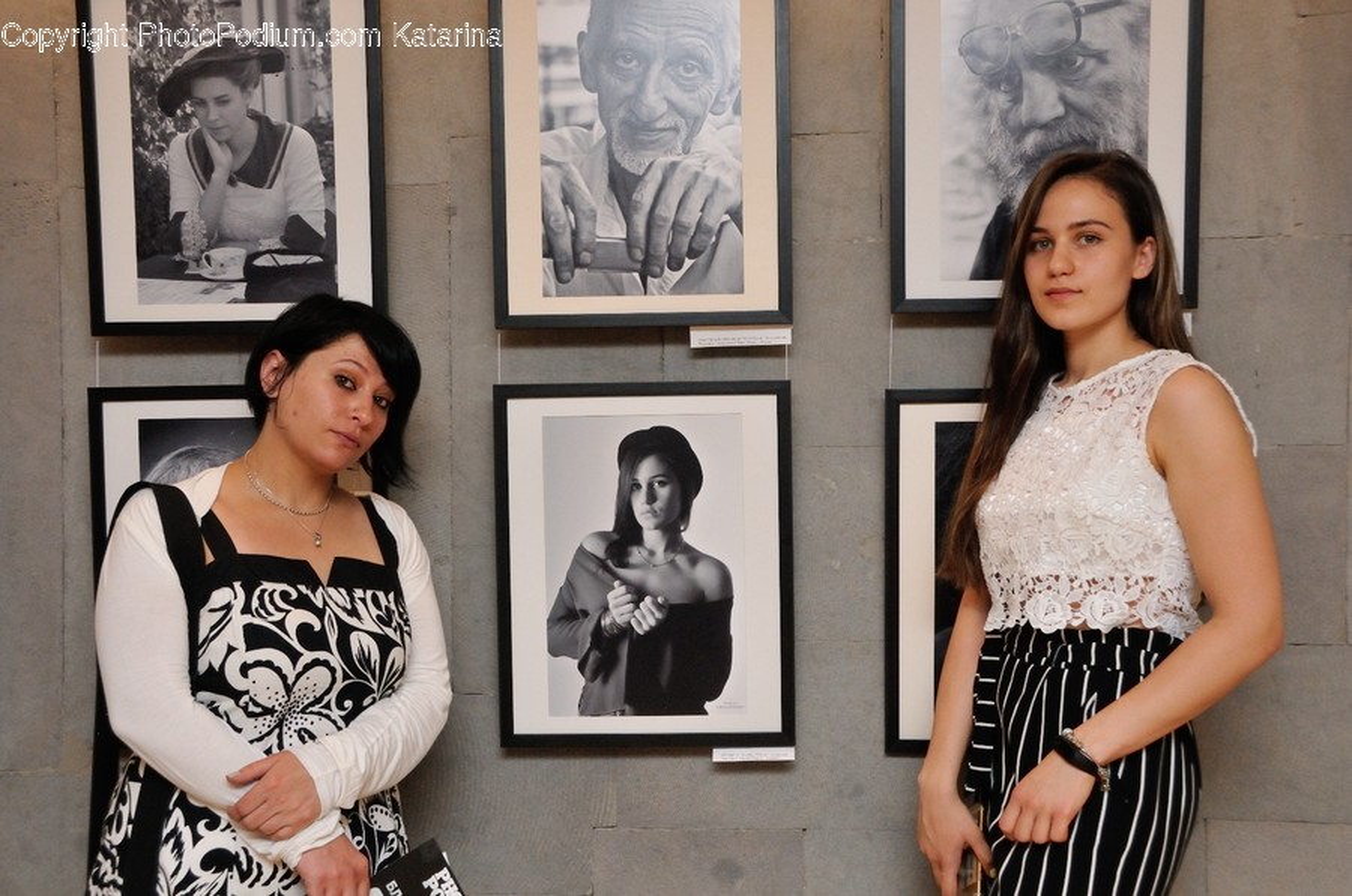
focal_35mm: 46
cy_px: 448
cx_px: 676
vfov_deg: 28.8
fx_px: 1744
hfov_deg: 42.4
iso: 1000
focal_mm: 31
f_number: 7.1
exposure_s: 1/250
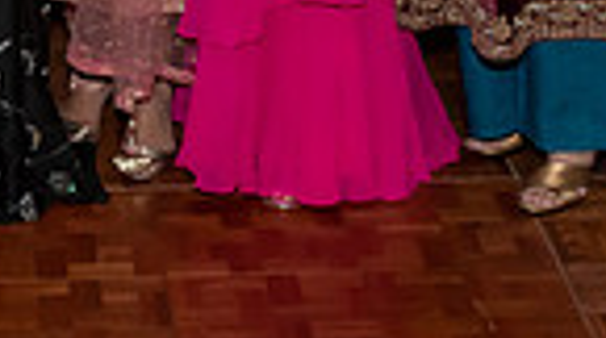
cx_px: -49
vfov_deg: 7.8
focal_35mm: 148
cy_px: -332
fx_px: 2374
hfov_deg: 14.2
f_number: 9
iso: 640
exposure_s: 1/250
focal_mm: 17
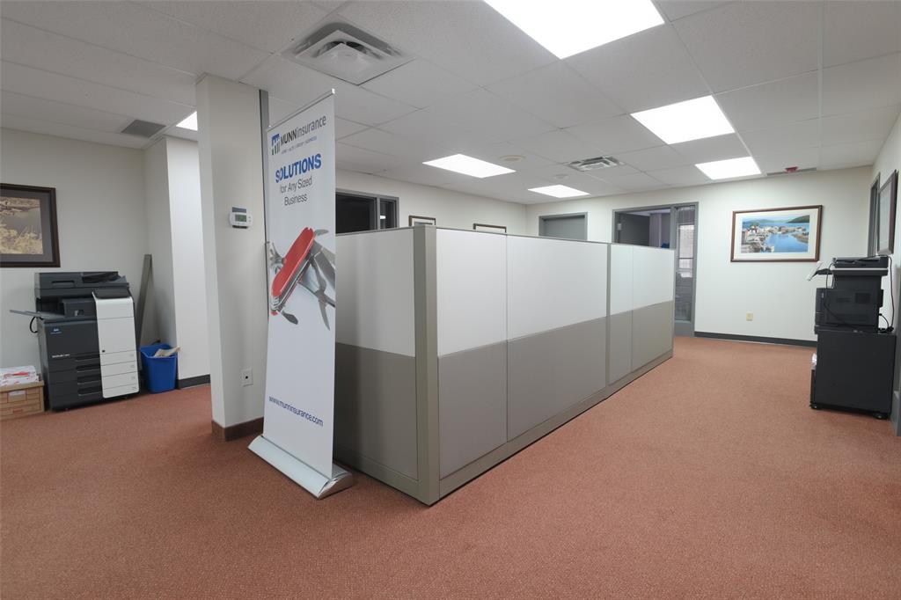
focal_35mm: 17
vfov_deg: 70.4
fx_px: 425
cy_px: 300
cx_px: 450
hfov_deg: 93.3
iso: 160
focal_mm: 17
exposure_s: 1/2
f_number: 9
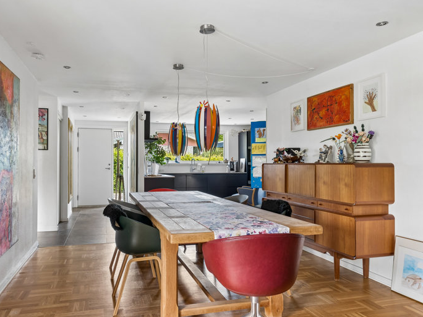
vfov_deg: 50.0
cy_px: 162
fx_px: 340
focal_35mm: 28
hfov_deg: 63.5
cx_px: 186
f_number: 8
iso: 200
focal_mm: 16.5
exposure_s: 1/2.5
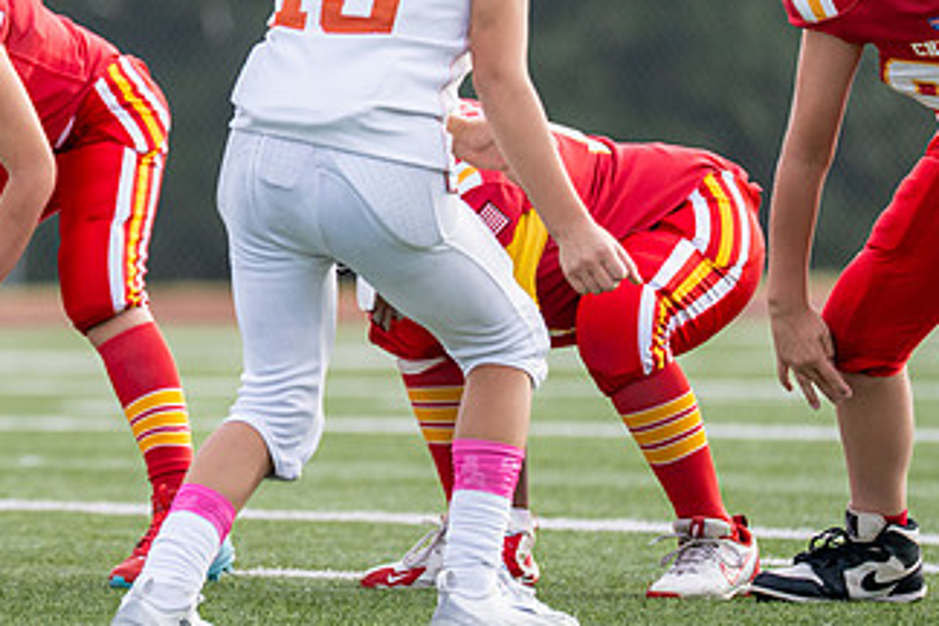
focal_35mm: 622
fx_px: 16223
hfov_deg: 3.3
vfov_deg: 2.2
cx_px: -96
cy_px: 213
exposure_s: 1/2500
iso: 320
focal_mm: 200
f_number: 2.8
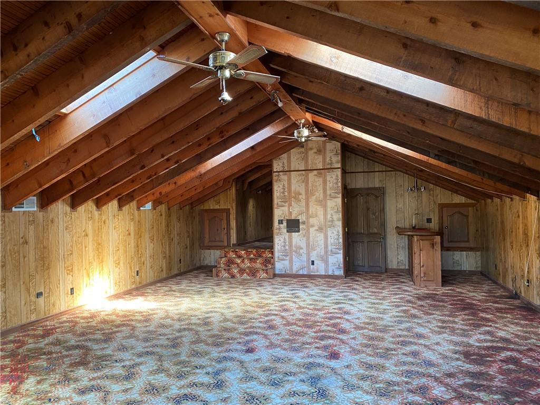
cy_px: 202
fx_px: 406
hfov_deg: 67.3
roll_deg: +1.3
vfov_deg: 53.1
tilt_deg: +0.5
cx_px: 270
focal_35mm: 26
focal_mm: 4.25
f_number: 1.8
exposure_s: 1/60
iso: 200
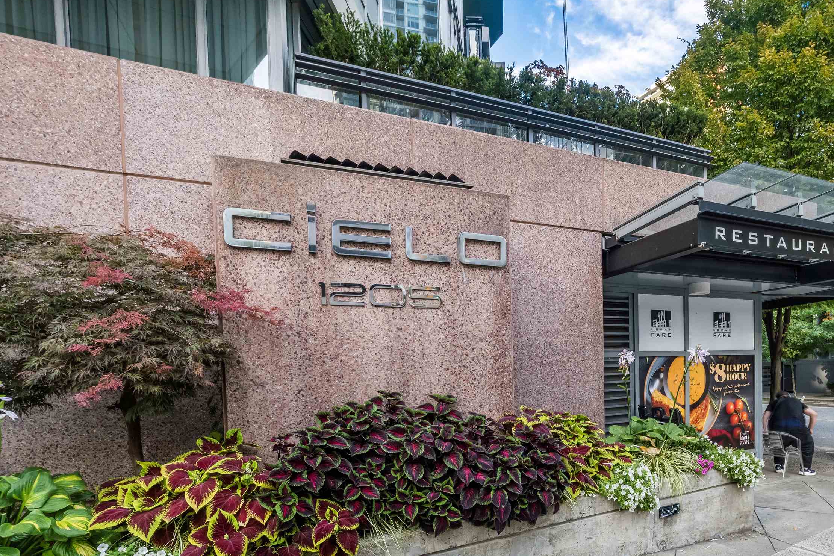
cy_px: 380
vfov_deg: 63.4
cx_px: 529
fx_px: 433
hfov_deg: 85.9
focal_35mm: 19
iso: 250
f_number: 9
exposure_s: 1/15
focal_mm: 9
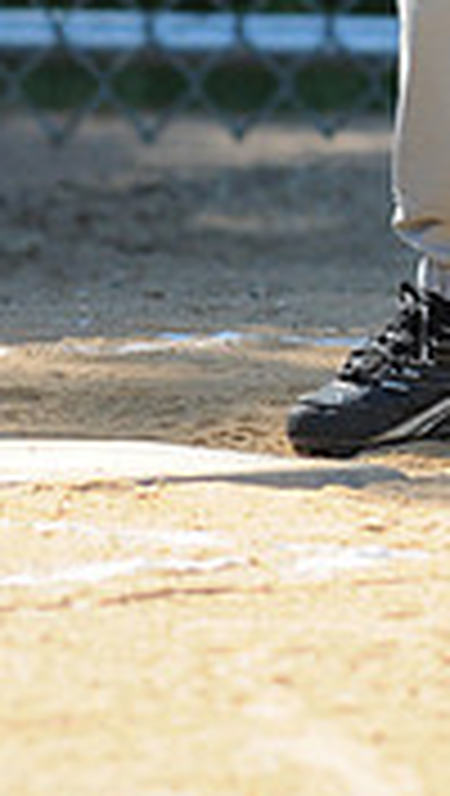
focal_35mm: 1542
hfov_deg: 0.8
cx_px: 533
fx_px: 32601
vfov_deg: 1.4
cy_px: -315
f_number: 4
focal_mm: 300
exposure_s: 1/1600
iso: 400
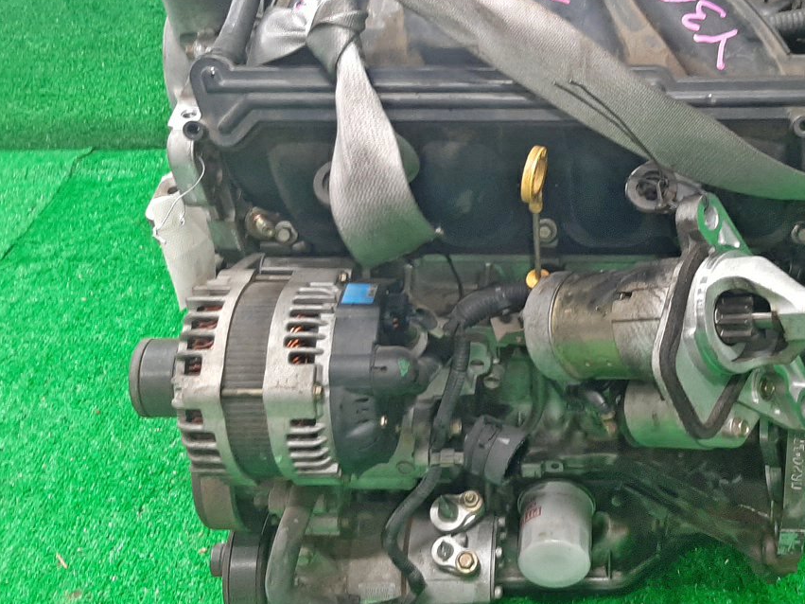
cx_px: 555
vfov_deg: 32.9
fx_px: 1023
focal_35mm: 44
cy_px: 301
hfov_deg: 42.2
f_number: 1.7
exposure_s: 1/50
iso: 204
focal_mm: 3.93
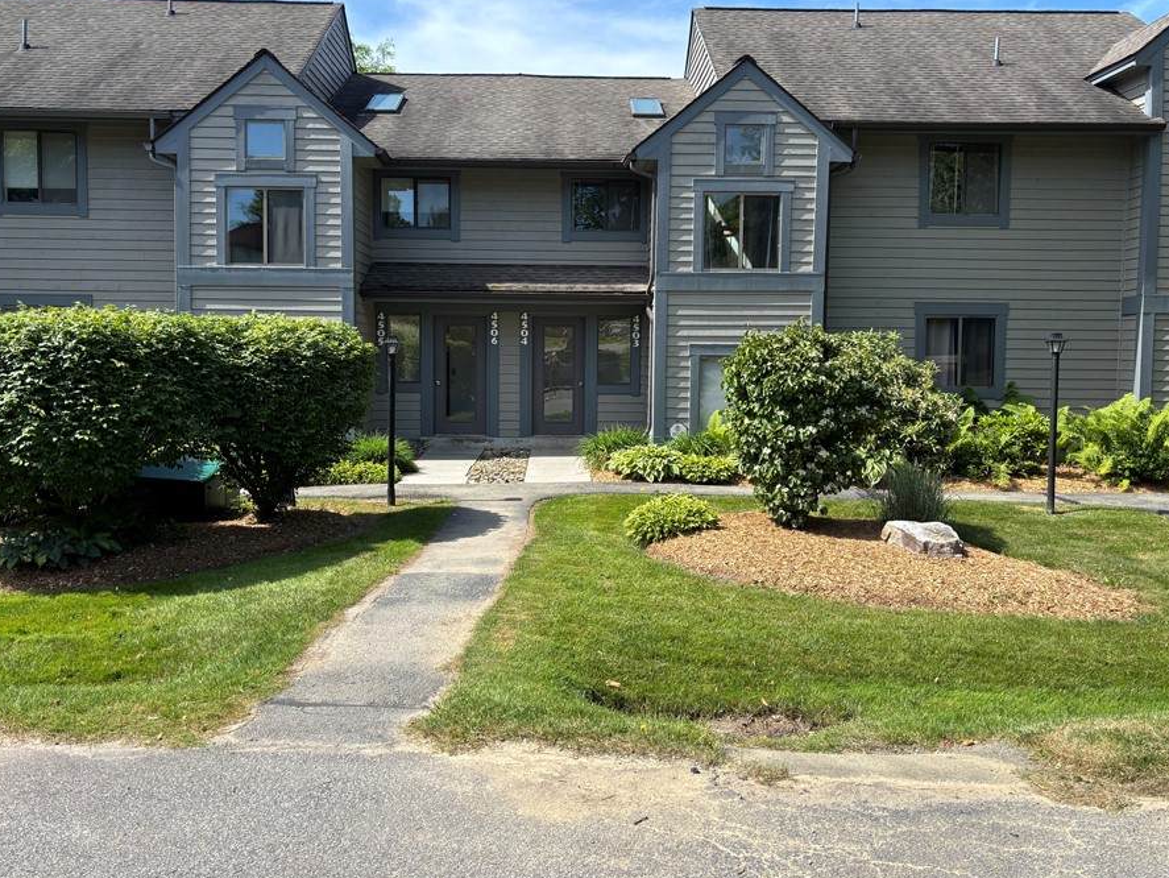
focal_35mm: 30
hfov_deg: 59.9
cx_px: 577
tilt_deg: -3.5
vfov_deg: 46.8
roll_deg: -0.8
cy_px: 410
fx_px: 1014
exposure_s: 1/1695
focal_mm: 5.96
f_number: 1.6
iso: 50
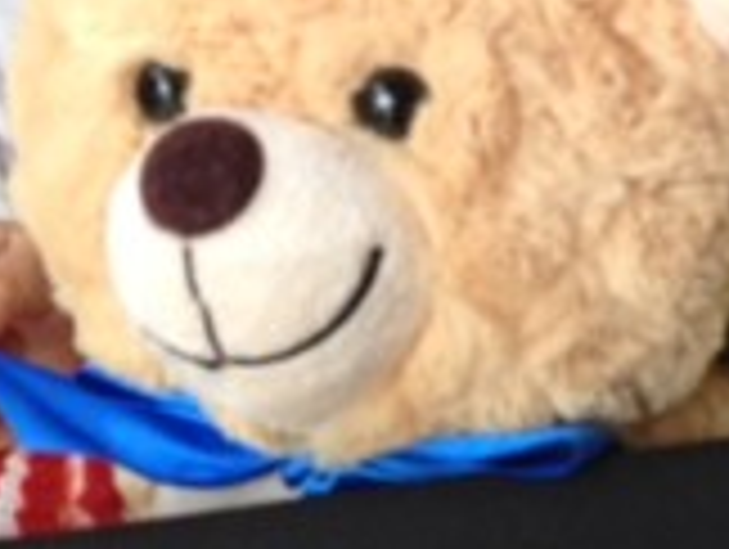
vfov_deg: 14.8
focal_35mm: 97
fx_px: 2046
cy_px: -112
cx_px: 778
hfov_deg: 19.4
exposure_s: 1/120
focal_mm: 4.28
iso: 80
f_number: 2.4
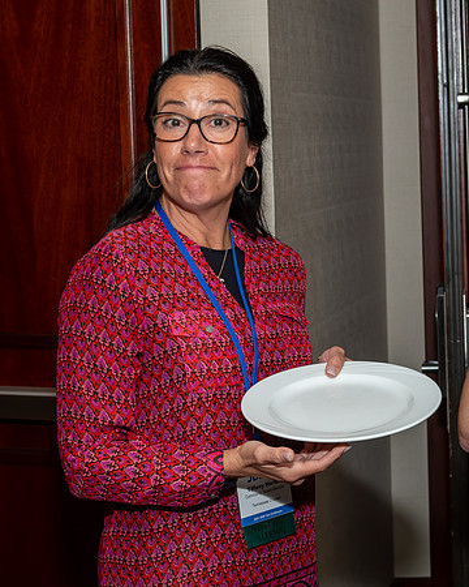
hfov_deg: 18.2
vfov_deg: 22.7
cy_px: 294
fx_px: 1460
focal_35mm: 84
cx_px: 202
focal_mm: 38
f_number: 6.3
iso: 400
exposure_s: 1/250
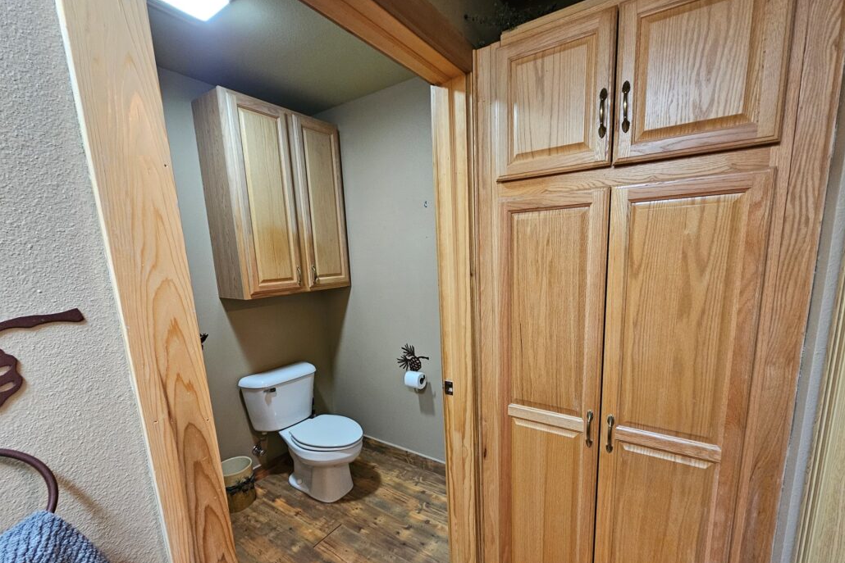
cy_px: 312
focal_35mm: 14
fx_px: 329
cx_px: 437
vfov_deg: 80.9
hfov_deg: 104.2
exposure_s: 1/30
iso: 400
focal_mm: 2.2
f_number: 2.2
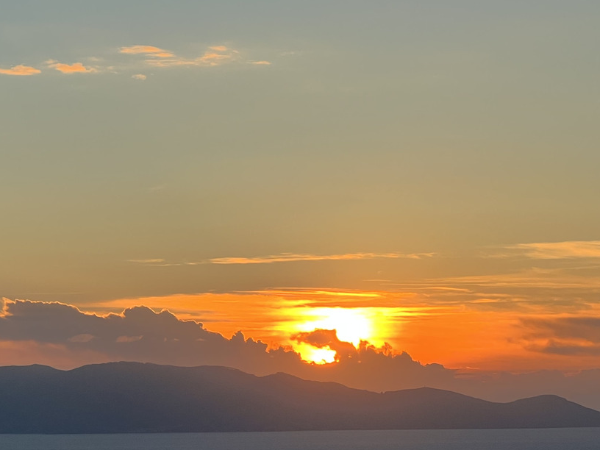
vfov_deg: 9.8
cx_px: 68
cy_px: 365
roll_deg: +0.6
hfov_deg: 13.0
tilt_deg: +0.8
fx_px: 2617
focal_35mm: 151
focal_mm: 9
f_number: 2.8
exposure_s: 1/368
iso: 32
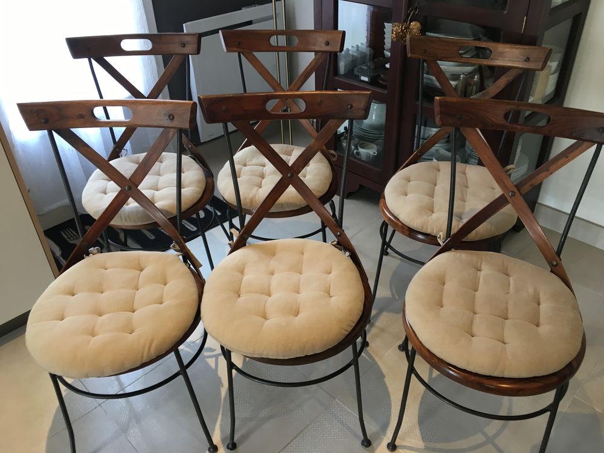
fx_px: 506
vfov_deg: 48.2
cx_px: 302
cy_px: 226
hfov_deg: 61.7
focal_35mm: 29
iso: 80
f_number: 2.2
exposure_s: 1/33
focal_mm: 4.15
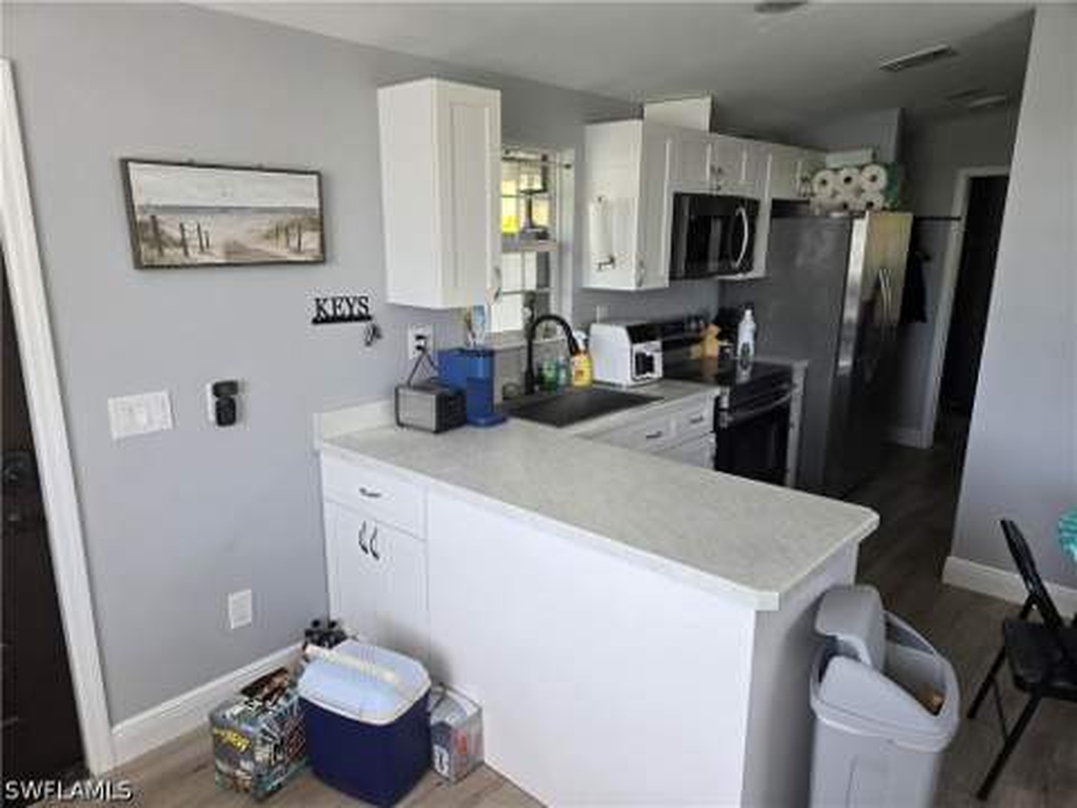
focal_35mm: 23
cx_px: 538
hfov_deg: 73.9
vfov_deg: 58.9
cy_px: 404
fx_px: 716
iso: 80
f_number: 1.8
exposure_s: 1/180
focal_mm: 5.4
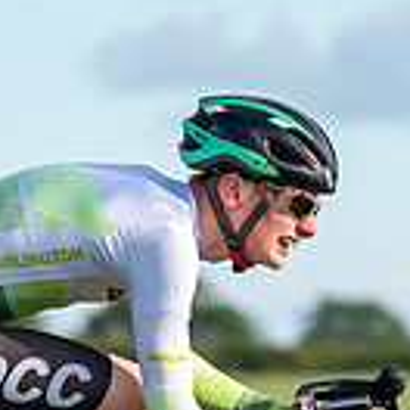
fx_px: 10251
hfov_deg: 2.3
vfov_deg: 2.3
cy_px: 229
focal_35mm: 765
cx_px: 421
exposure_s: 1/800
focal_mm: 159
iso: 160
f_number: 5
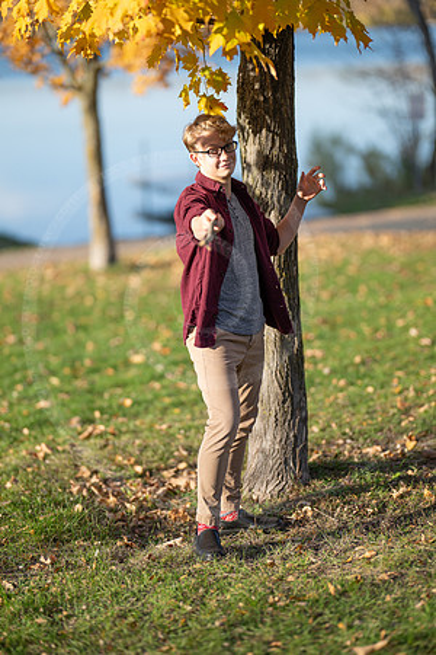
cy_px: 328
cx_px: 218
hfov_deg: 16.1
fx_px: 1544
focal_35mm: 85
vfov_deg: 23.9
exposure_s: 1/4000
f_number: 1.3
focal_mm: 85
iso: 125
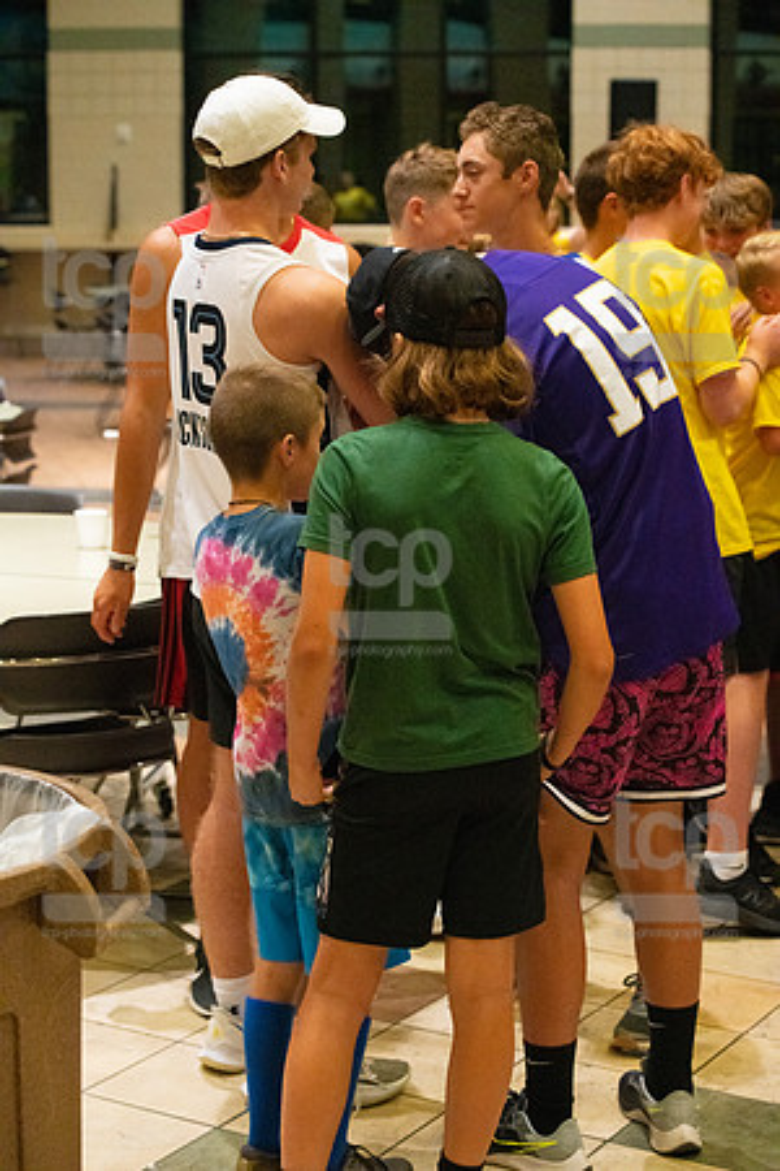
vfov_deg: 28.8
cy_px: 586
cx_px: 390
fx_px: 2275
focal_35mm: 70
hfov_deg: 19.5
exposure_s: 1/500
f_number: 4.5
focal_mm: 70
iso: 6400
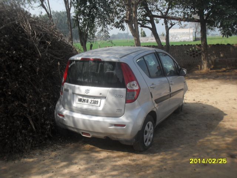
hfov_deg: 49.0
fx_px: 260
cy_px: 89
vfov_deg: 37.7
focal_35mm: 38
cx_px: 118
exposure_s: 1/90
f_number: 8.3
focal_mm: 6.3
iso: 80
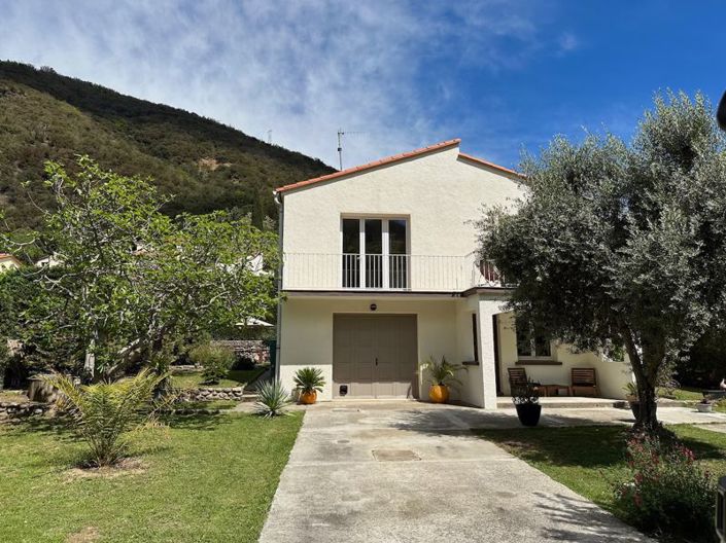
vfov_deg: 56.8
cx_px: 363
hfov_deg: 71.6
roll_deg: +0.3
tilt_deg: +8.5
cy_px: 272
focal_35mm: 24
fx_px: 503
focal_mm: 6.86
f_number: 1.78
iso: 80
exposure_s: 1/7576
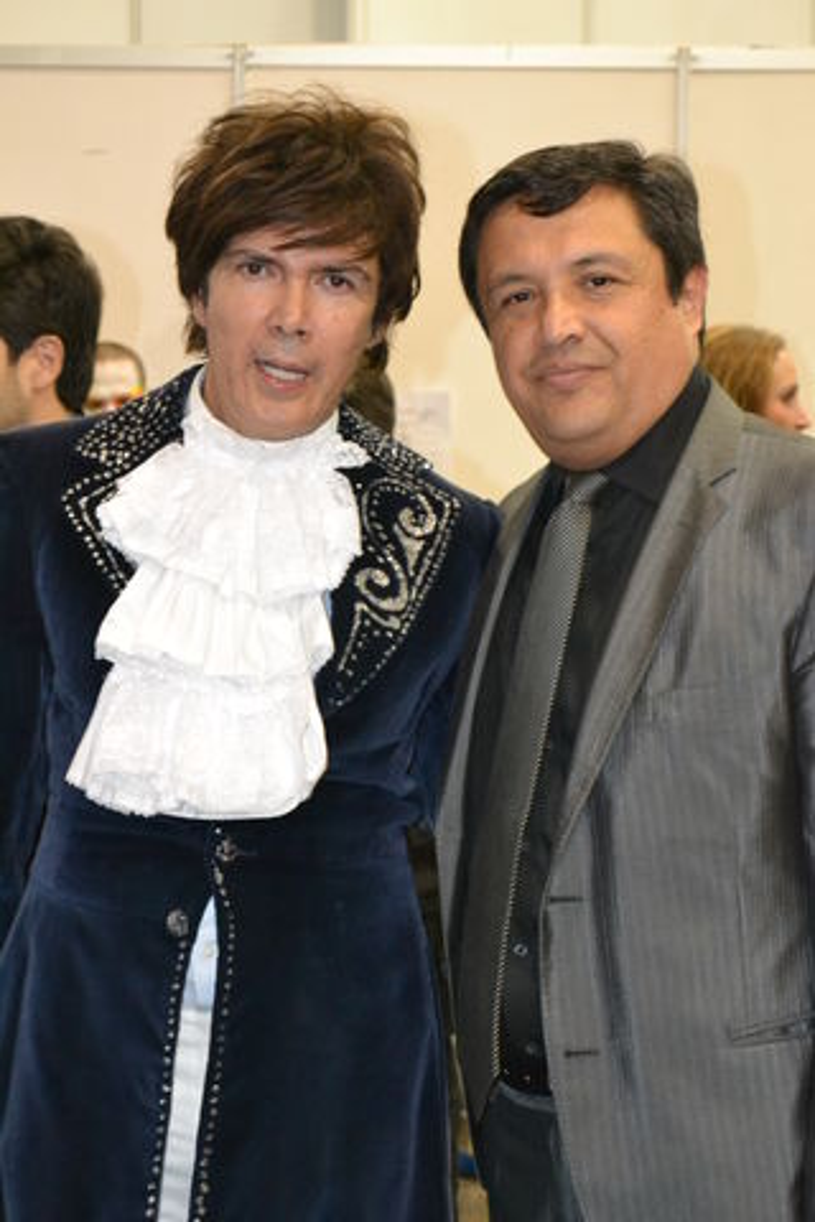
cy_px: 611
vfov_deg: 24.6
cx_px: 408
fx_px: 2801
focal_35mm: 82
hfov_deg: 16.6
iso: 3200
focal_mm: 55
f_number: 5.6
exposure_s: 1/60
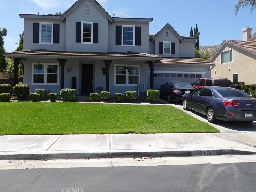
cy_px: 90
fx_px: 192
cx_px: 118
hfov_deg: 67.2
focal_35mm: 26
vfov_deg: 53.0
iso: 100
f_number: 3.3
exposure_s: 1/800
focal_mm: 4.3
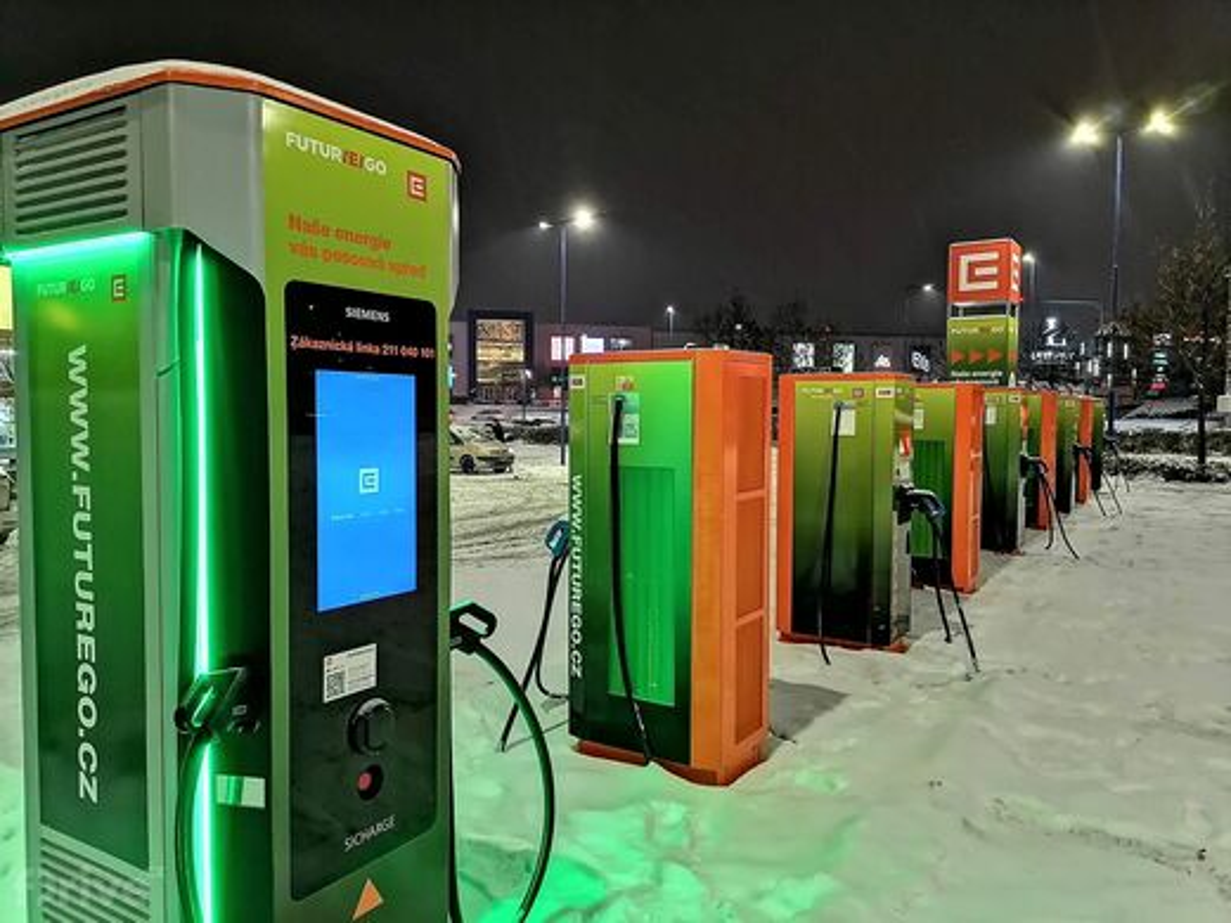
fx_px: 960
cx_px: 616
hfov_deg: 65.3
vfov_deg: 51.4
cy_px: 462
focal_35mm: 27
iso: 400
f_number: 1.8
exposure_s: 4
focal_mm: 5.3
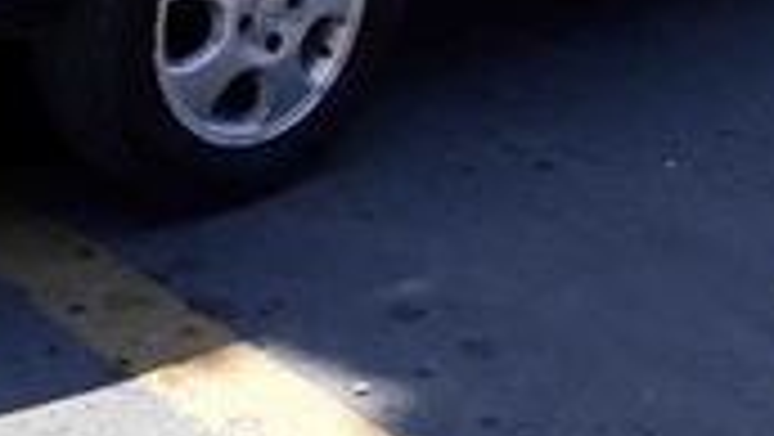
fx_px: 1746
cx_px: 382
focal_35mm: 85
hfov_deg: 25.0
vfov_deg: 13.3
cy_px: -265
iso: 40
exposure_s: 1/676
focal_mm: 3.71
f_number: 1.7
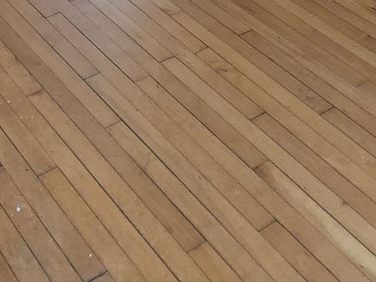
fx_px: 662
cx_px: -43
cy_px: -281
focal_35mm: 61
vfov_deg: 17.4
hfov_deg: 28.6
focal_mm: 2.2
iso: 125
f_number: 2.2
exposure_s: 1/60
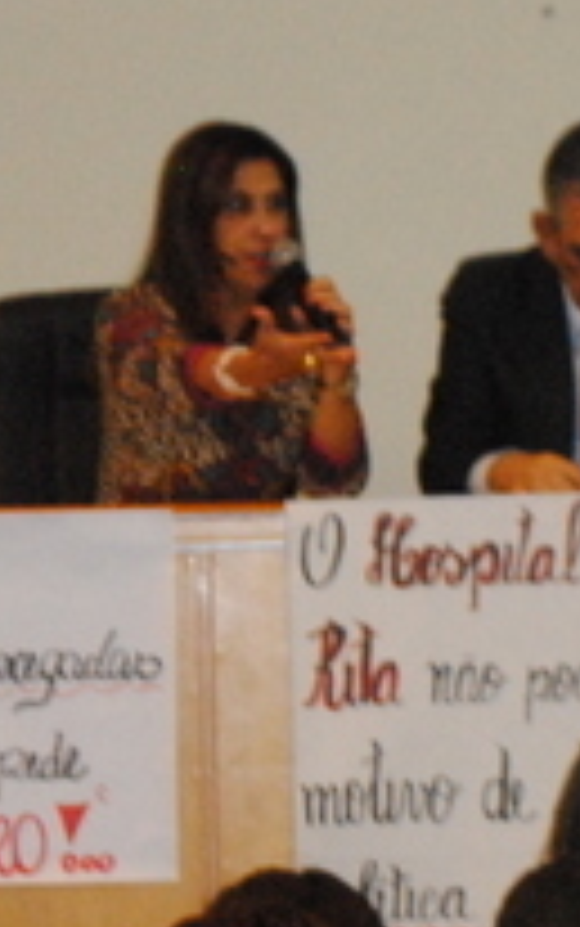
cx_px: 544
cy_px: 464
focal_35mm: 327
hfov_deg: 4.0
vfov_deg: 6.4
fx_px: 8258
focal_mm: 55
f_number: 5.6
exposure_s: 1/30
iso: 1600
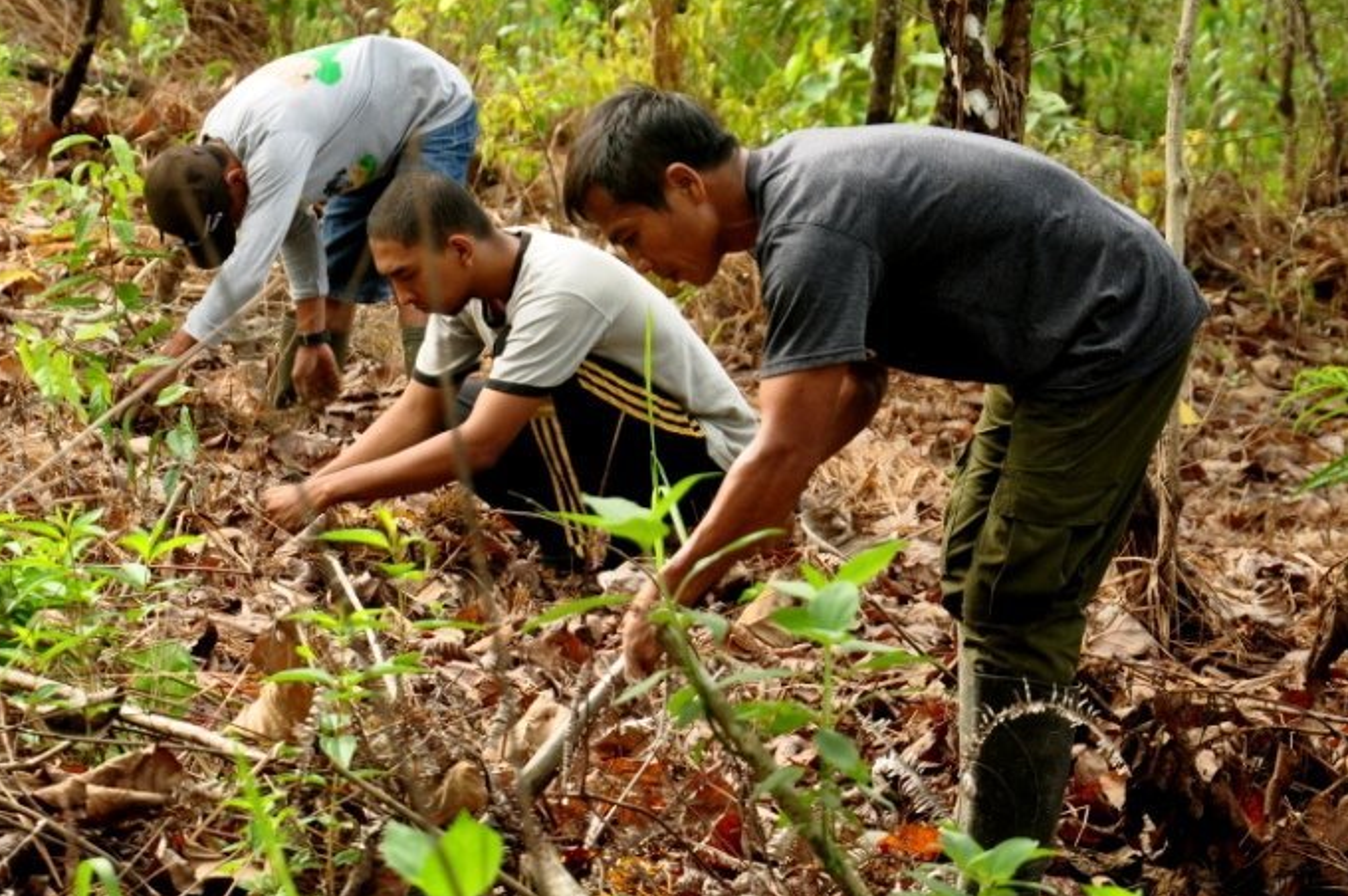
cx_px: 444
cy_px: 305
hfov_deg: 13.8
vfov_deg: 9.2
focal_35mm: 149
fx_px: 5574
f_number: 5.3
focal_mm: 66
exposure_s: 1/200
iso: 500
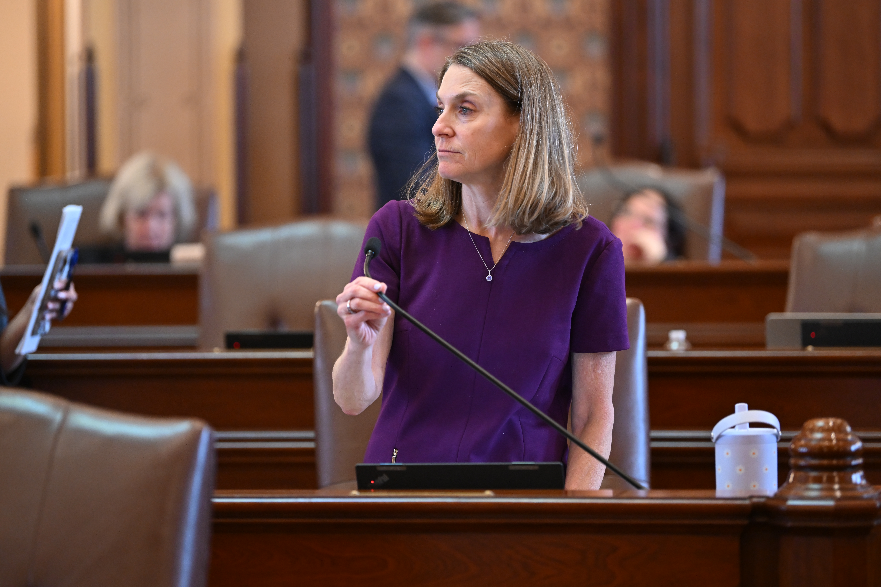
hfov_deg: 12.1
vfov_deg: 8.1
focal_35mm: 170
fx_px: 4160
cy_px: 294
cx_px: 440
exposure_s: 1/200
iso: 3200
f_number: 2.8
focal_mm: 170
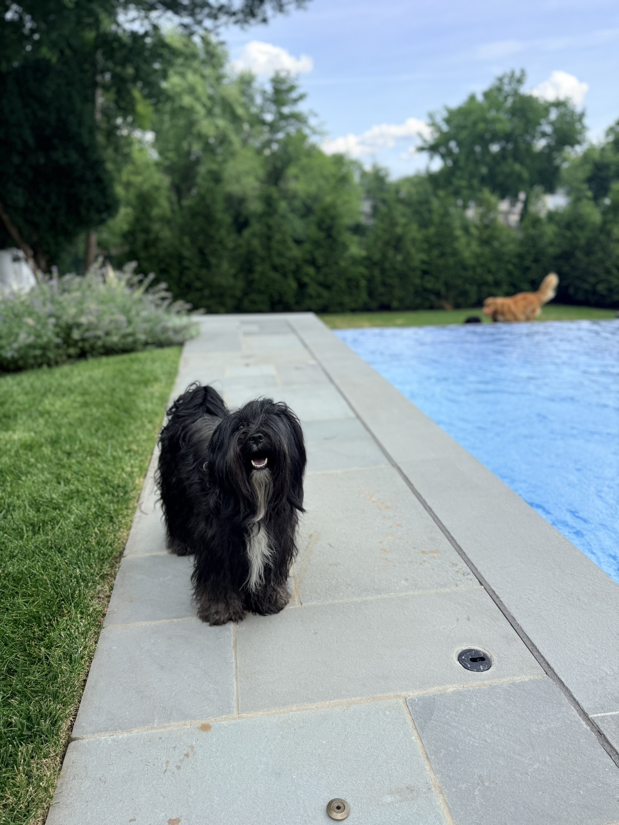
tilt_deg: -17.3
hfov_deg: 56.8
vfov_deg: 71.6
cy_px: 412
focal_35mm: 24
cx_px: 310
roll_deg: -2.9
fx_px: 572
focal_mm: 6.76
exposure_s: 1/1653
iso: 100
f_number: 1.78
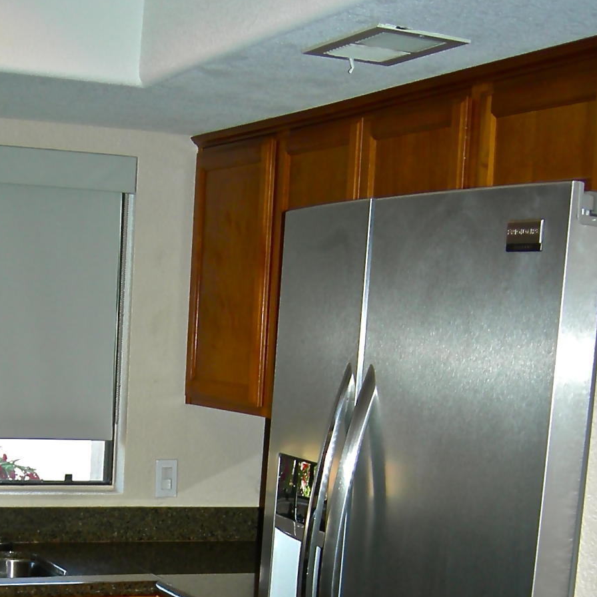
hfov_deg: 24.1
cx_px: 172
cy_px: 653
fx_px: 1385
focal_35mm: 71
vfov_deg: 22.9
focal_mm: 7.5
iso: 64
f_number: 2.7
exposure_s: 1/60.1
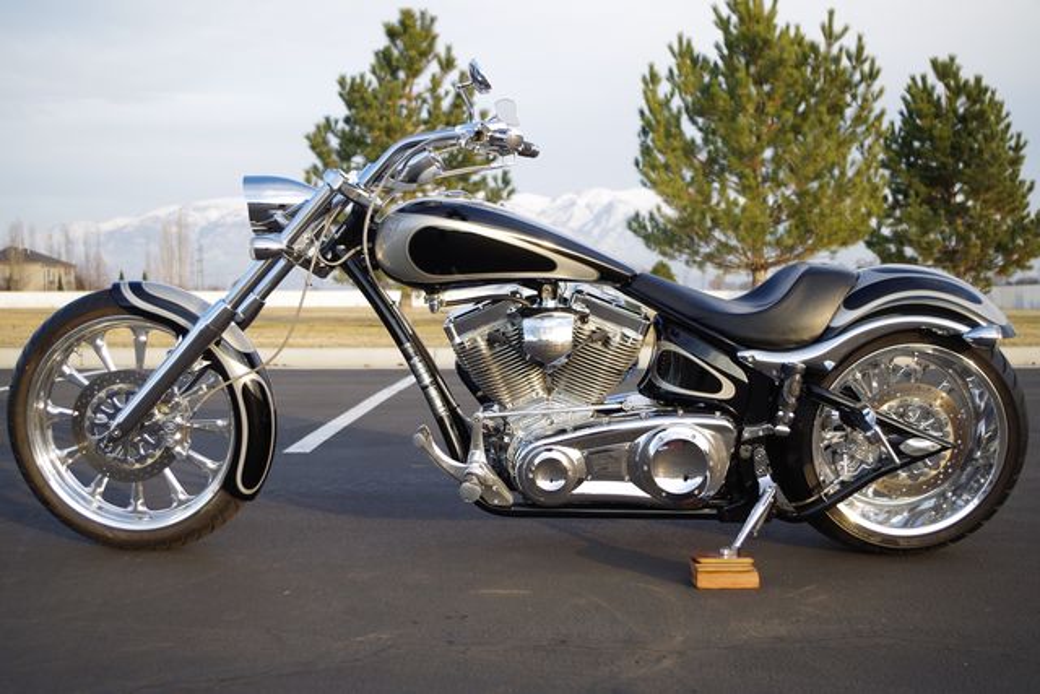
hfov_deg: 46.4
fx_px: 1214
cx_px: 520
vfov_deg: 31.9
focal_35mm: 42
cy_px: 347
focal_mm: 28.13
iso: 100
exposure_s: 1/125
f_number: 4
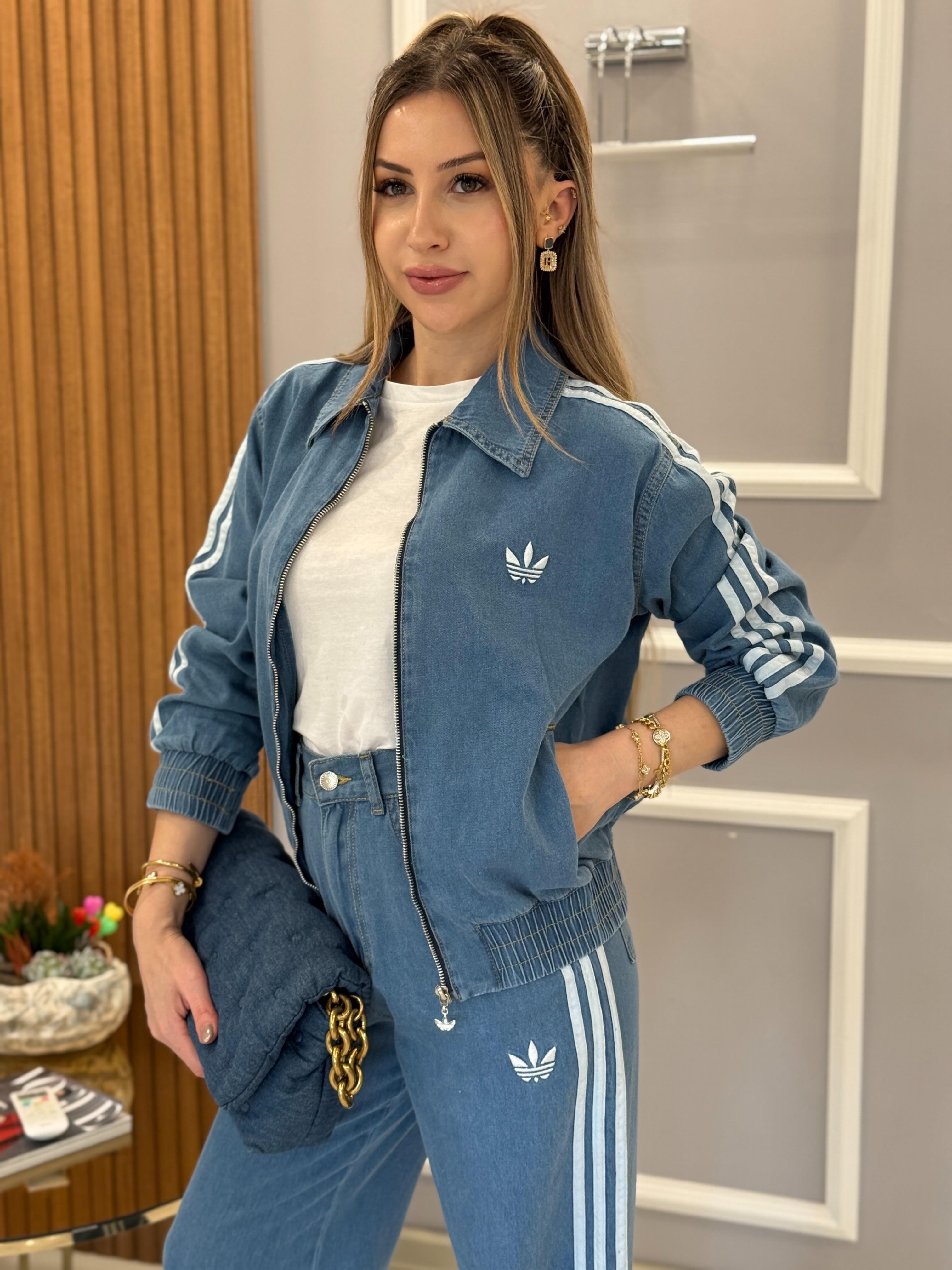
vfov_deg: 39.7
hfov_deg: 30.3
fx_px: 1760
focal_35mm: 48
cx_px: 476
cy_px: 635
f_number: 1.78
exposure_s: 1/109
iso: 200
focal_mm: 6.76
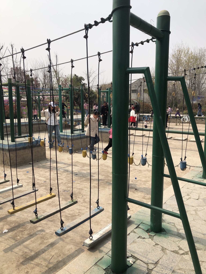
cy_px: 137
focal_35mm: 28
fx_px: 222
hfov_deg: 49.7
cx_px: 103
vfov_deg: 63.4
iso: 20
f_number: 1.8
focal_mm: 3.99
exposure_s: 1/2667
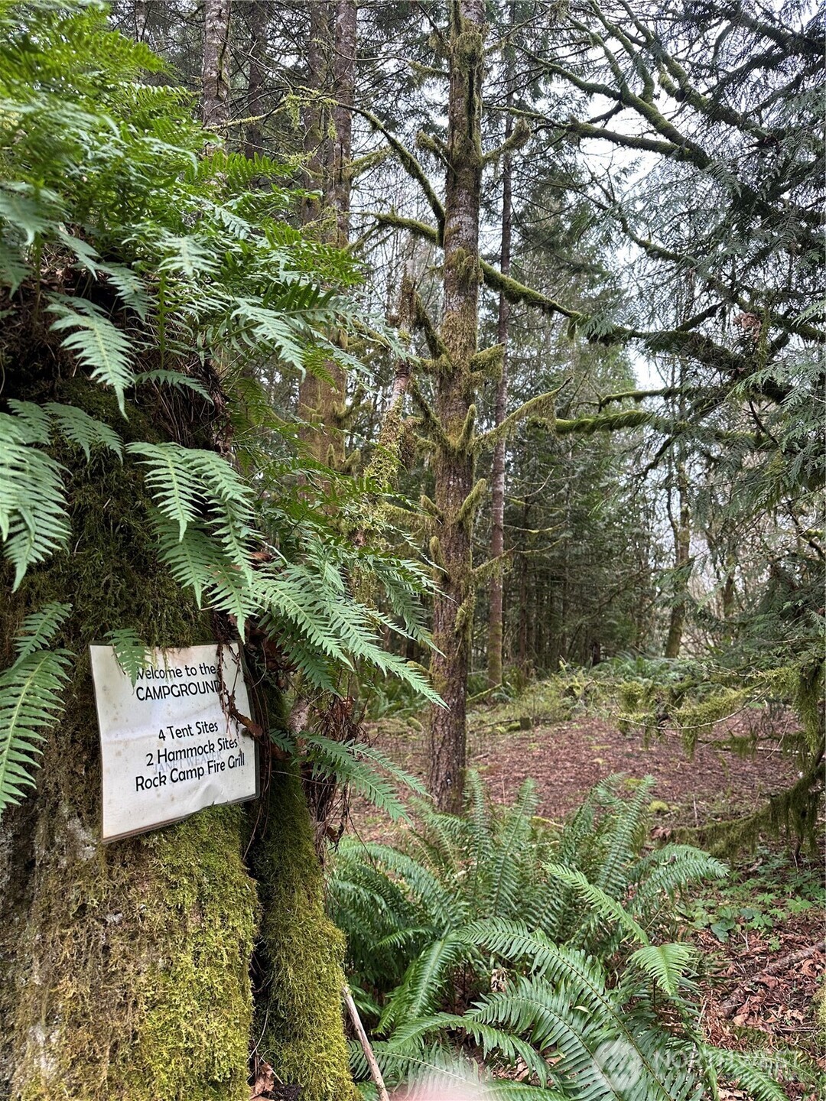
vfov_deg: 71.6
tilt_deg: +4.7
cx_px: 413
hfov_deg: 56.8
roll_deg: -3.0
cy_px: 550
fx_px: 764
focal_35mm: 24
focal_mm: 6.86
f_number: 1.78
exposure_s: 1/130
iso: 100
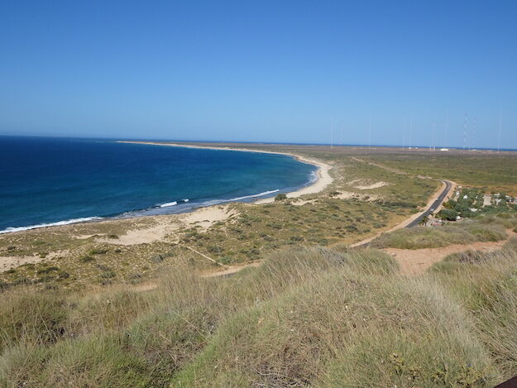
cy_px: 194
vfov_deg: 43.0
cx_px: 258
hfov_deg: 55.3
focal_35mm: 33
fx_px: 493
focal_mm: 5.61
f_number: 4
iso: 80
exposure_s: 1/1250
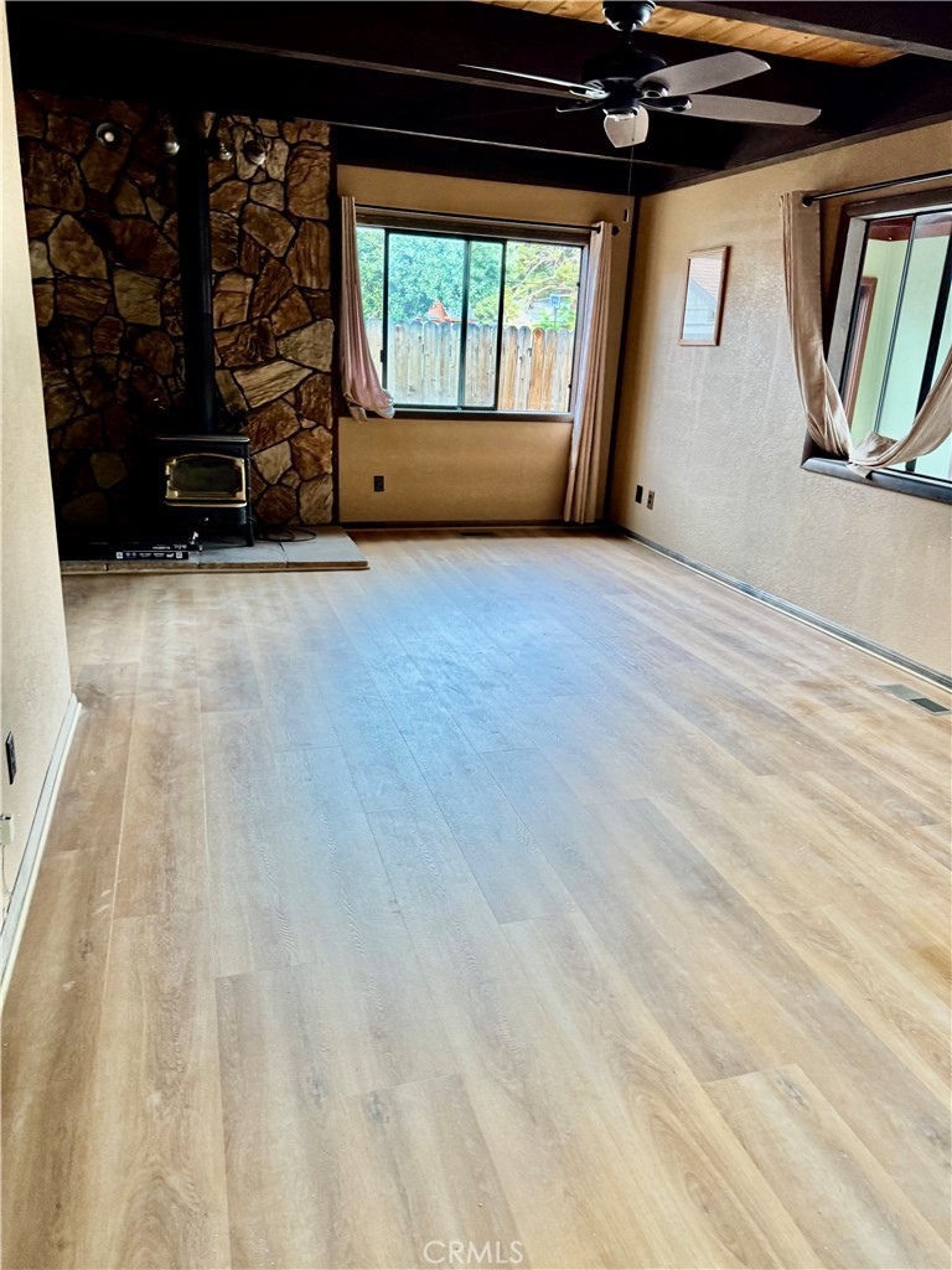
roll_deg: -1.0
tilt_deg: -17.4
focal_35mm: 24
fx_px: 880
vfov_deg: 71.6
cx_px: 476
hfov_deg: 56.8
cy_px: 635
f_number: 1.78
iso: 200
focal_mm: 6.76
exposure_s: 1/62
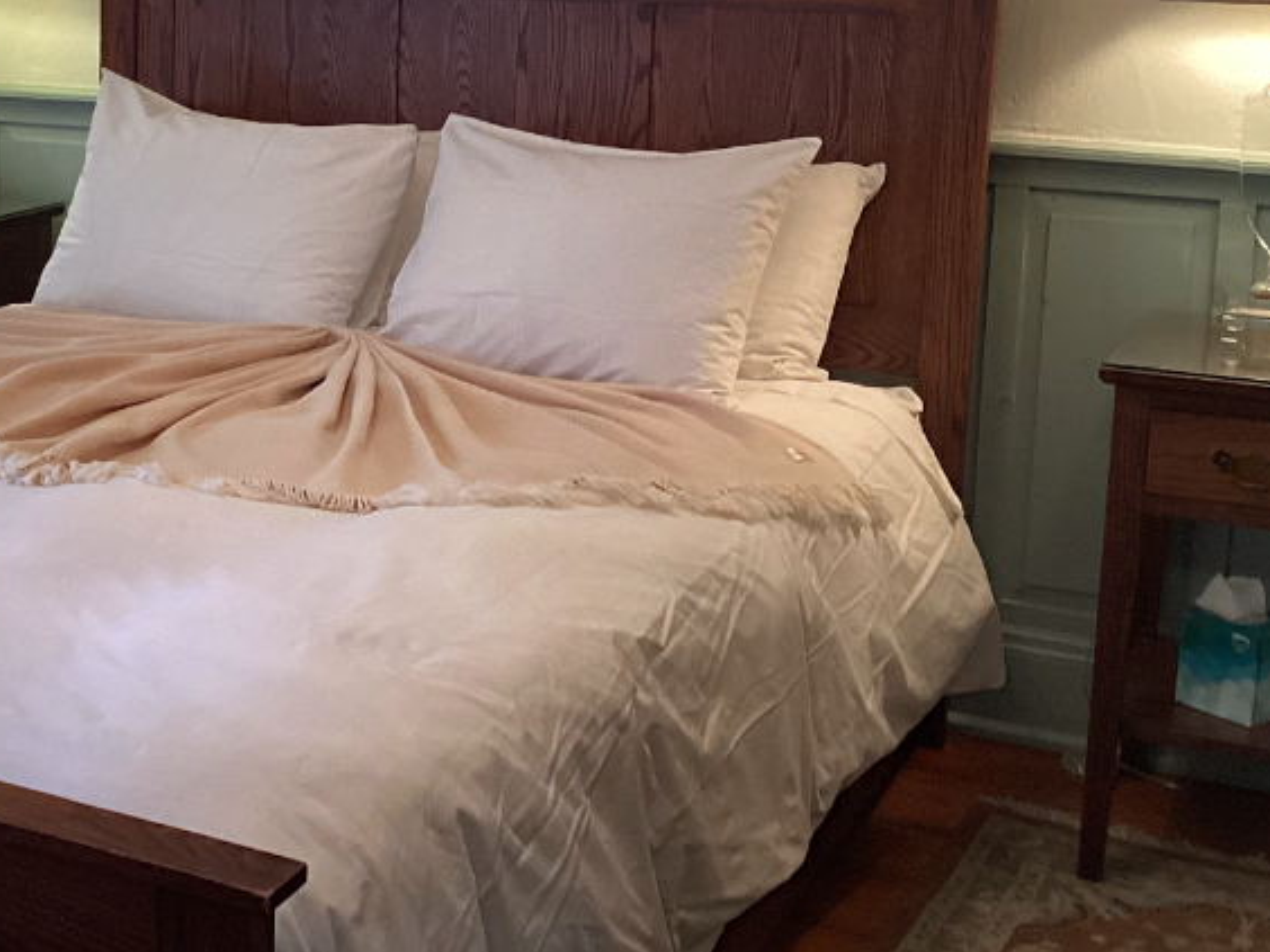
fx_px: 2018
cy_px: 248
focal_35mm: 55
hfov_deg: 34.3
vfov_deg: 26.3
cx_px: 340
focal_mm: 3.3
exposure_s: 1/60
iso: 200
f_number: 2.4
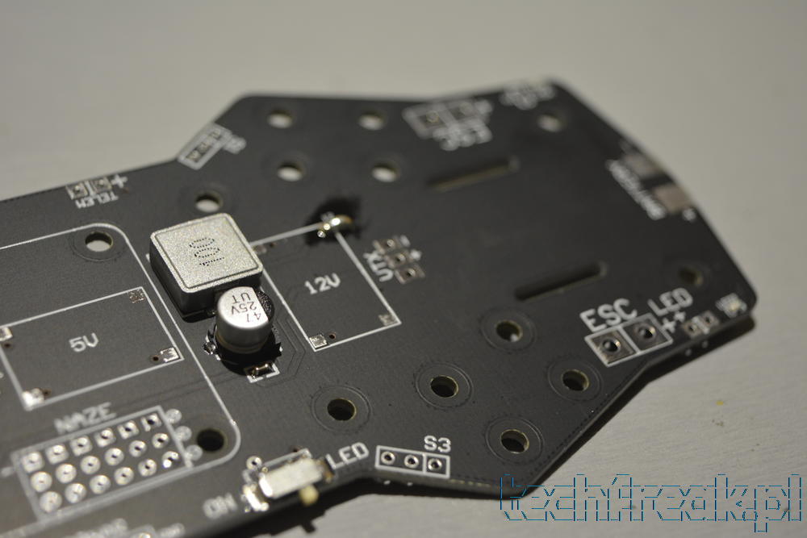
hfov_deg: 31.9
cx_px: 404
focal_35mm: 63
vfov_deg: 21.6
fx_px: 1412
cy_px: 269
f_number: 5
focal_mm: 42
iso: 560
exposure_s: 1/60
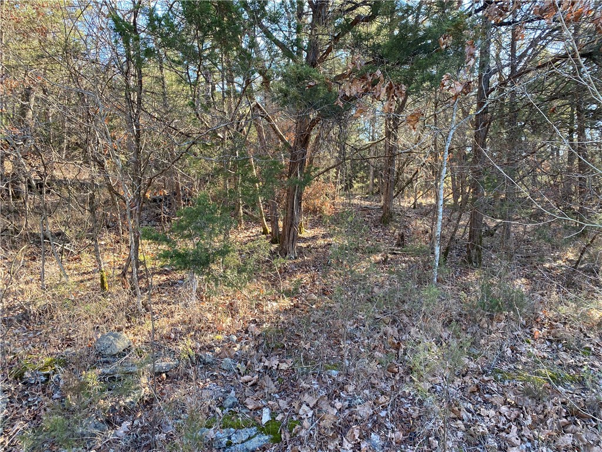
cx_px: 301
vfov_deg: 53.1
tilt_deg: -1.1
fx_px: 452
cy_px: 226
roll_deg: +0.2
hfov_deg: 67.3
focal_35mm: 26
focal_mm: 4.25
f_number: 1.8
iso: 50
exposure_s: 1/122
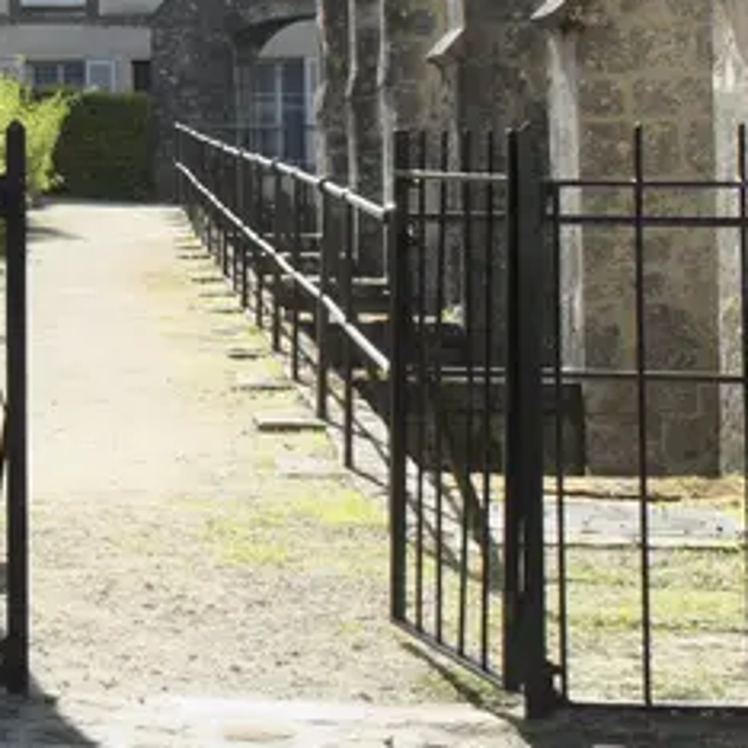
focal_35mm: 135
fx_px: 3300
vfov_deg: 12.8
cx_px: -531
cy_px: 11
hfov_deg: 12.0
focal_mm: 19.6
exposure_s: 1/52
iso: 200
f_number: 11
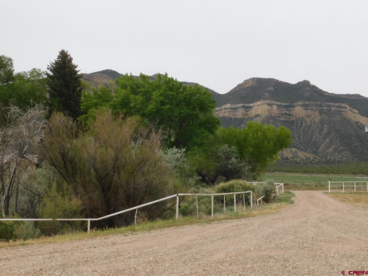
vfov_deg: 24.8
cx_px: 184
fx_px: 627
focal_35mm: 59
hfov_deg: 32.7
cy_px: 138
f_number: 4
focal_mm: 10.4
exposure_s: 1/800
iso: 125
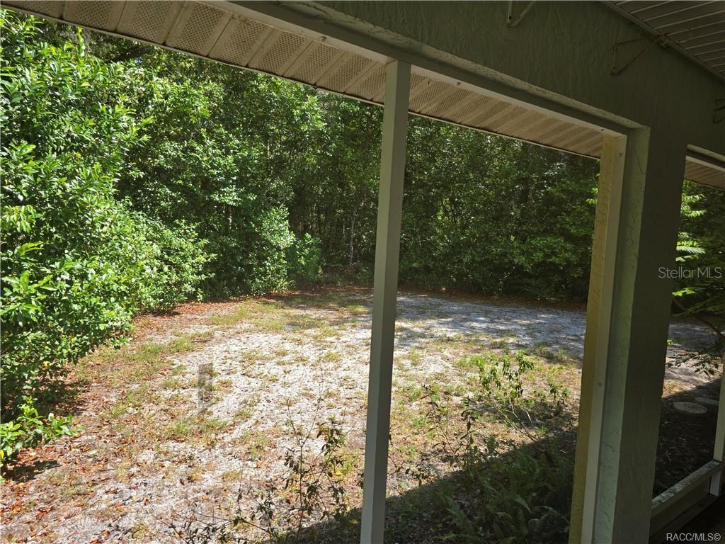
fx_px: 482
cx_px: 362
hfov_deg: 73.9
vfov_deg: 58.9
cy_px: 272
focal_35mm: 23
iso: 16
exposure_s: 1/180
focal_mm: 6.3
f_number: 1.7
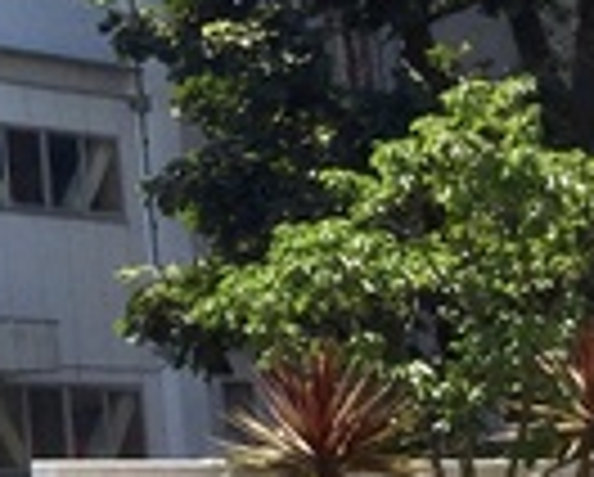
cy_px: 14
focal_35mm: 110
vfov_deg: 13.9
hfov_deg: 15.5
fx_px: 1937
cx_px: -400
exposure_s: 1/1217
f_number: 2.4
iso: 25
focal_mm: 3.3
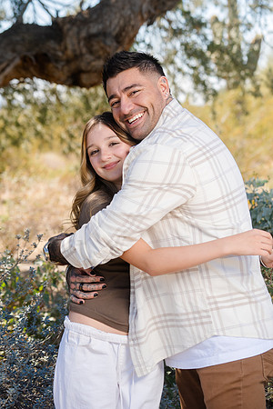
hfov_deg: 14.0
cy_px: 204
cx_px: 136
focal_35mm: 98
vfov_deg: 20.8
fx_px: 1115
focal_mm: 98
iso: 125
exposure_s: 1/250
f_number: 5.6
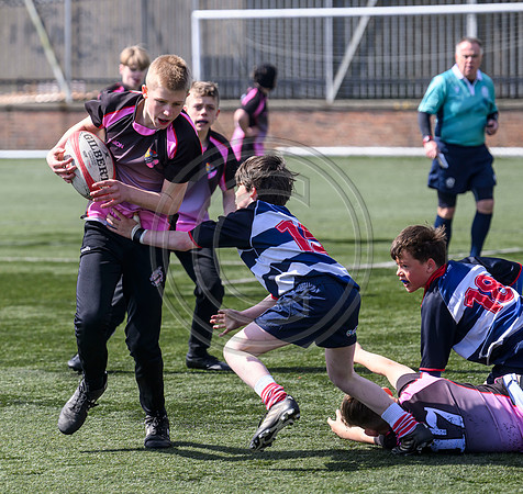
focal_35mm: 211
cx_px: 118
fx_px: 3507
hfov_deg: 8.5
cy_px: 258
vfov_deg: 8.1
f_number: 4
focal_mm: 155
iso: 500
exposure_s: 1/2000
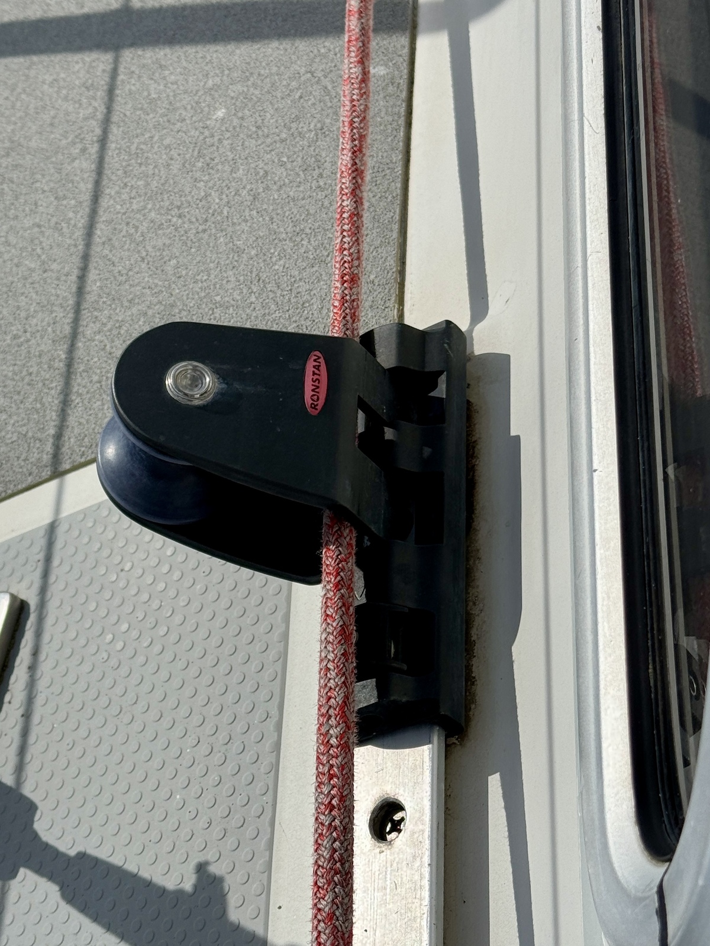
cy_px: 473
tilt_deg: -45.6
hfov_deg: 30.3
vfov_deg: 39.7
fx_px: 1313
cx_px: 355
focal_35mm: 48
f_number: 1.78
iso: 50
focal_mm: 6.76
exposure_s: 1/11364
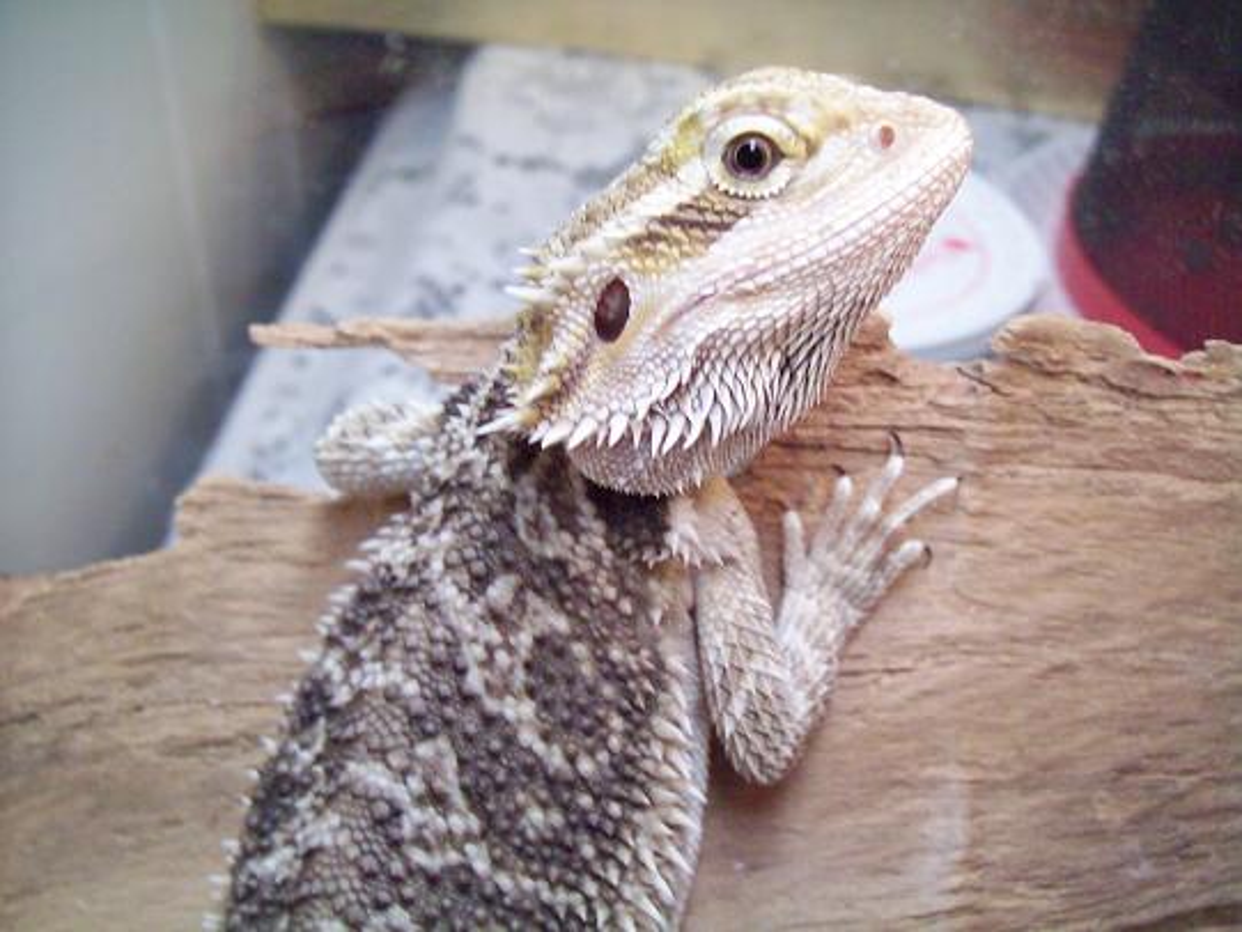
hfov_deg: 51.3
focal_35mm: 36
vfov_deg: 39.7
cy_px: 466
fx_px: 1292
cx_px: 621
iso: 140
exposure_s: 1/60.5
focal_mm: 6
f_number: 2.7
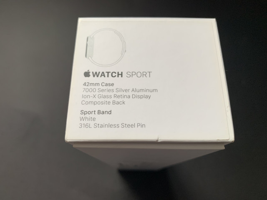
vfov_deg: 53.1
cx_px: 134
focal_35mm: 26
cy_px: 100
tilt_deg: -69.8
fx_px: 201
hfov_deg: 67.3
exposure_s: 1/115
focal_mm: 4.25
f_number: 1.8
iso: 100
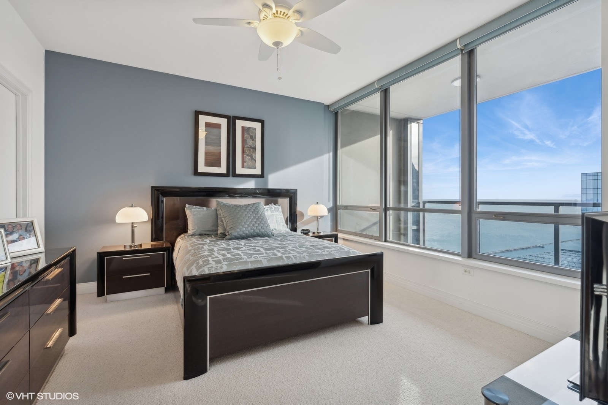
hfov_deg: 96.7
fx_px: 270
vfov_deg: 73.7
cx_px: 304
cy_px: 202
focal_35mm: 16
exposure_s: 1/125
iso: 320
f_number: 8
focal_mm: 16
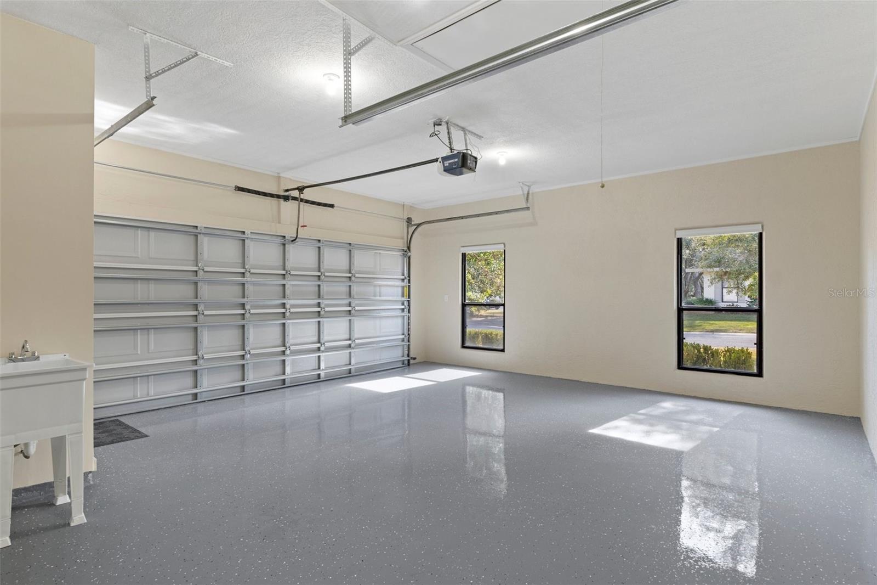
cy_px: 292
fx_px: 438
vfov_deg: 67.4
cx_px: 438
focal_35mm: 18
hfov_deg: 90.0
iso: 320
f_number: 8
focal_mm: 12
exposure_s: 1/1.67
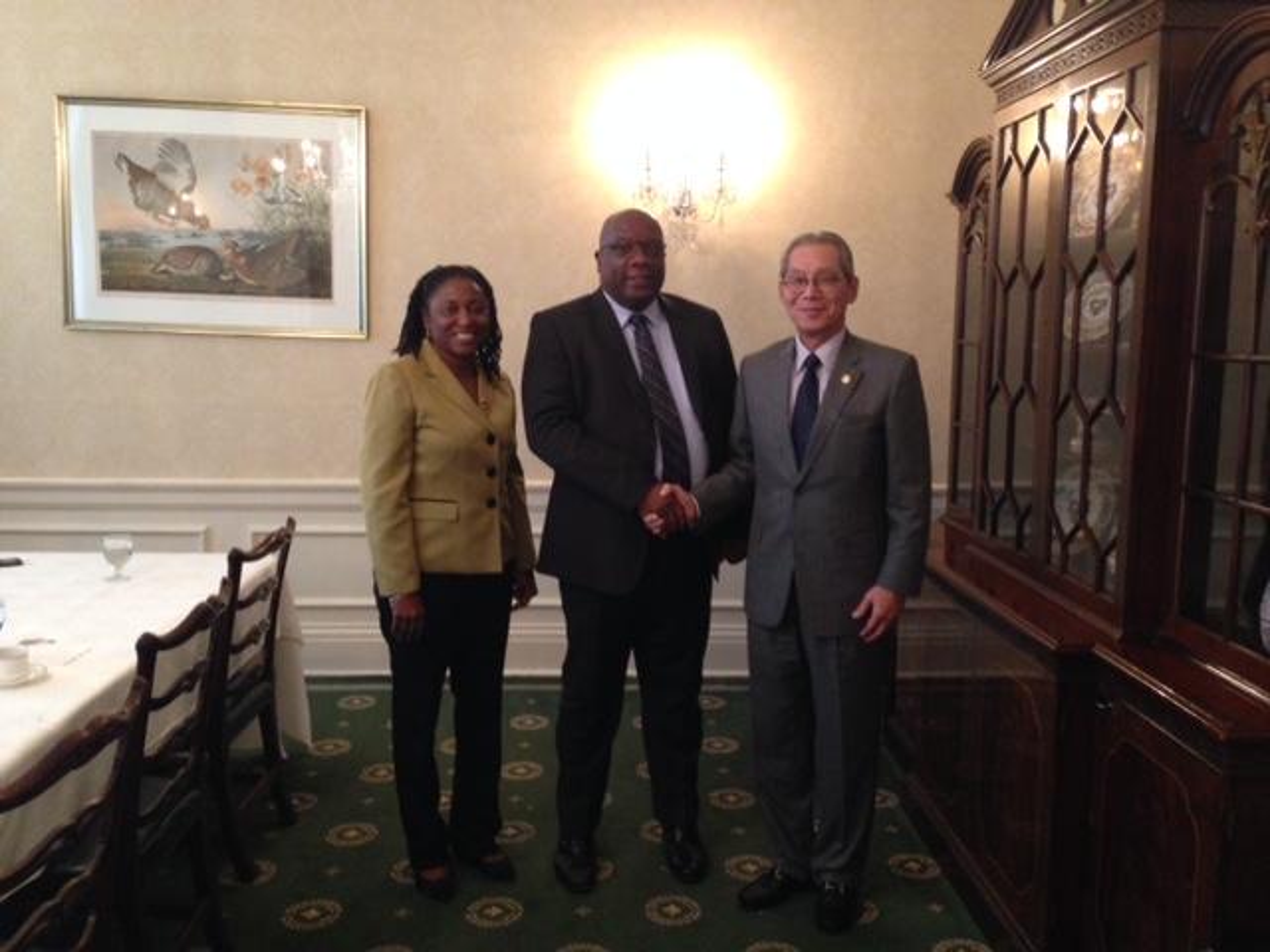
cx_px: 635
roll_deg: -0.4
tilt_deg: -6.7
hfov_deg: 55.4
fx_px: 1211
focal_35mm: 33
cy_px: 476
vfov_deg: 42.9
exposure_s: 1/20
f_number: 2.4
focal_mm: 4.12
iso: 250
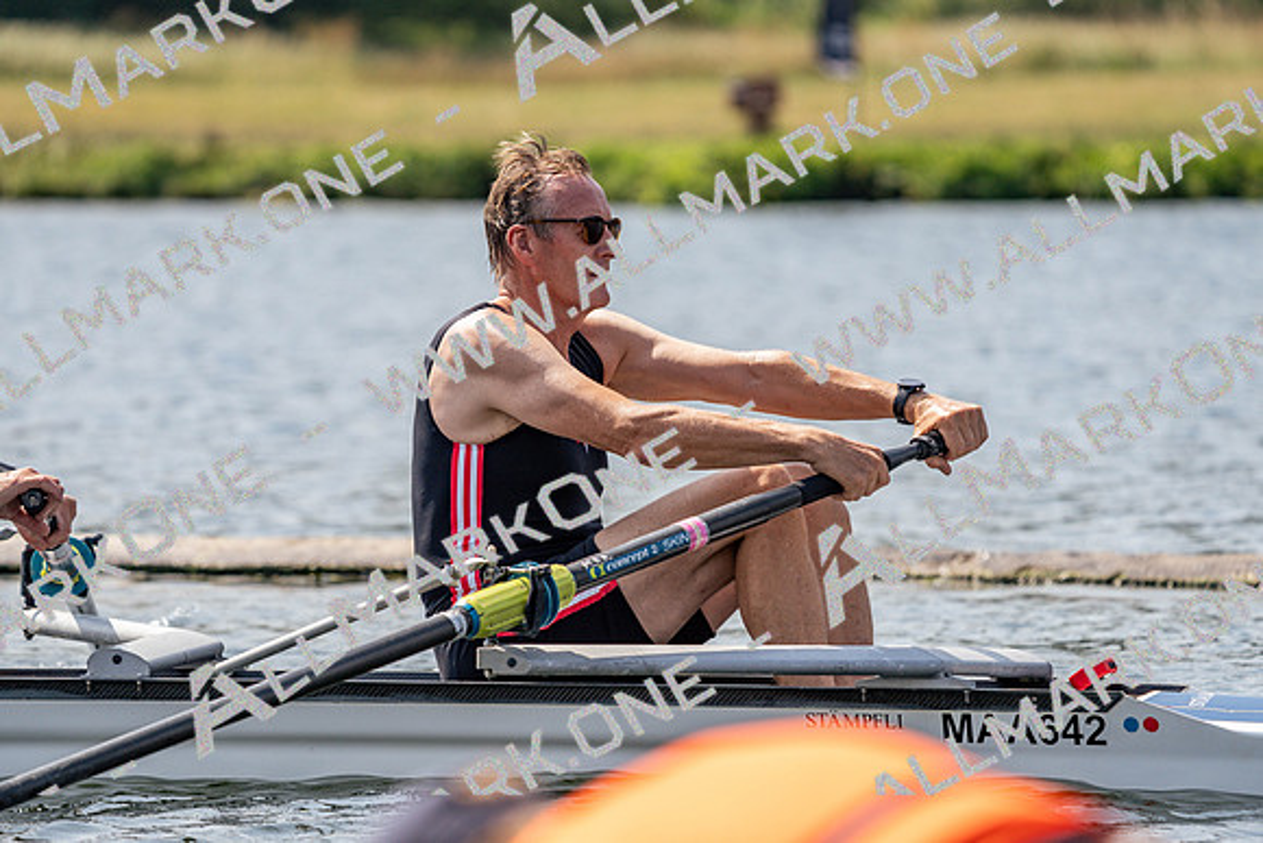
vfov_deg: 4.1
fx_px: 11755
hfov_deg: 6.2
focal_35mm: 335
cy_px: 422
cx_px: 632
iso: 200
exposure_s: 1/1600
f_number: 6.3
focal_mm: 335
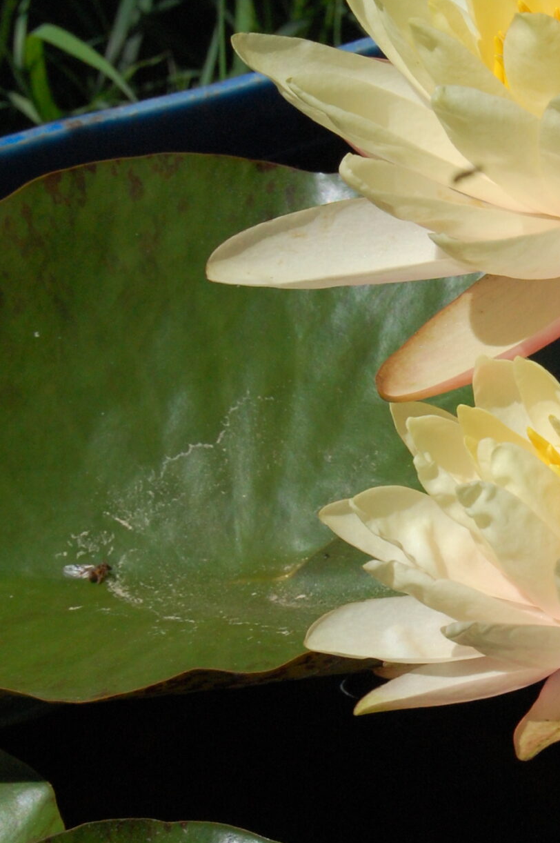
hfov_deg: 10.3
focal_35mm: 132
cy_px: 543
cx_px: 565
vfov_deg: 15.5
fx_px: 3087
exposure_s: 1/1000
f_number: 16
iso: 800
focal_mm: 42
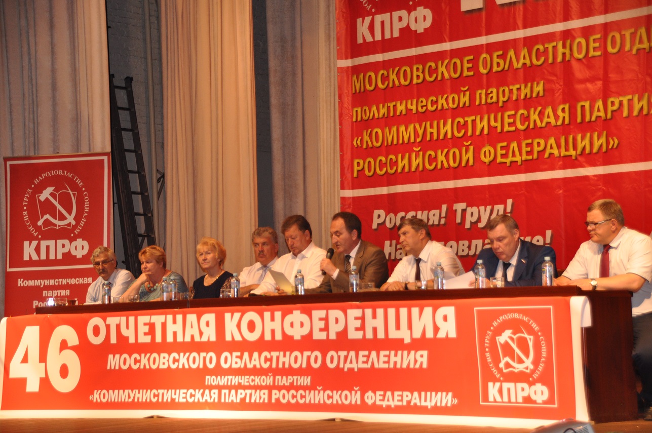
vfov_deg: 14.7
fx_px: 1682
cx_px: 326
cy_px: 216
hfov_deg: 21.9
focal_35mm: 93
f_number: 4.8
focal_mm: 62
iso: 720
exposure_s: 1/125
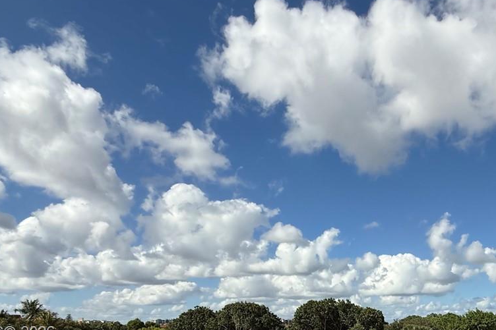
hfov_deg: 57.0
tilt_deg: -0.8
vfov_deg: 37.6
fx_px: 427
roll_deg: +0.4
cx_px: 377
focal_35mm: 31
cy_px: 333
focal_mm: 2.22
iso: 50
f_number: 2.2
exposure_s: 1/3663
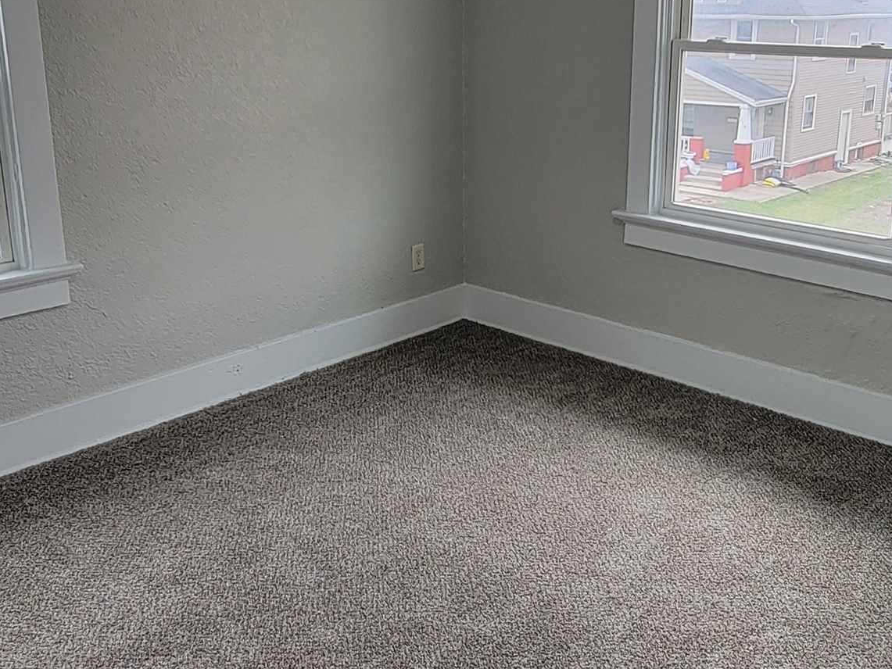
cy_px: 257
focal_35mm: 35
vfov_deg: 40.5
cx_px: 462
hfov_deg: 52.6
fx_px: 902
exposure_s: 1/120
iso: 100
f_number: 2.2
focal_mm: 2.2
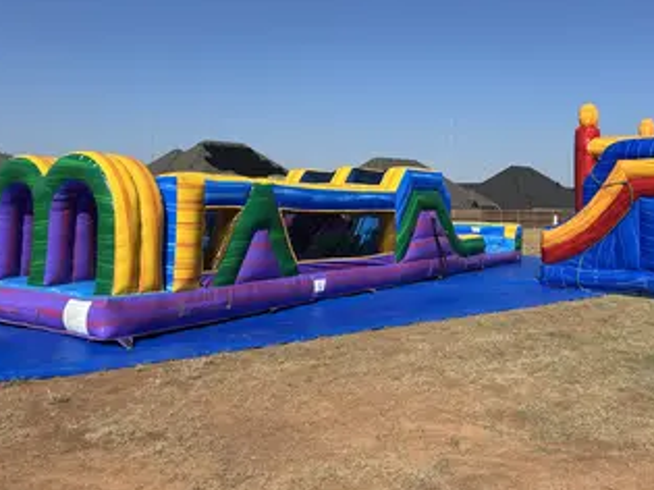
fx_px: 623
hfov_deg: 55.1
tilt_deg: +0.9
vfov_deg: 42.6
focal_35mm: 33
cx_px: 384
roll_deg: +0.6
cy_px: 189
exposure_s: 1/5319
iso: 50
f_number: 1.5
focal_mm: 5.7
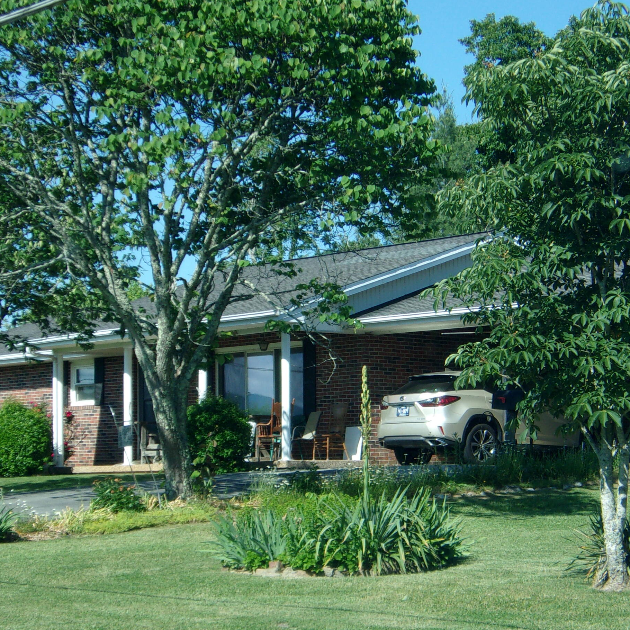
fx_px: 2100
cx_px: 362
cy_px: 355
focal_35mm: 102
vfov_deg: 17.1
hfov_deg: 17.1
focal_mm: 12.5
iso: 80
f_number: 4.9
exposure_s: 1/250
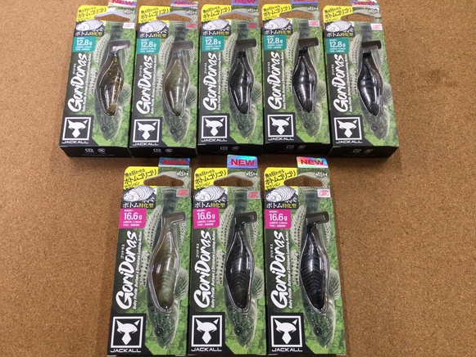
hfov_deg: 56.8
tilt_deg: -70.7
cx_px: 232
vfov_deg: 44.2
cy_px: 176
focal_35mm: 32
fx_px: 440
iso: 40
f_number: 2.4
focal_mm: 3.3
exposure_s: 1/30
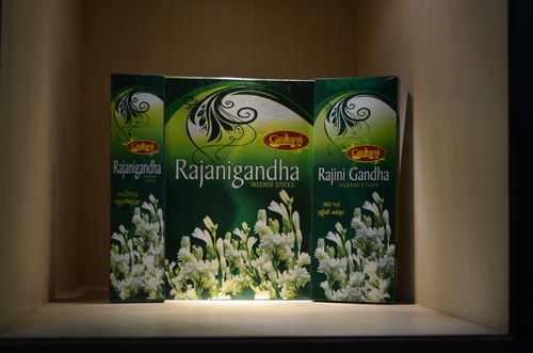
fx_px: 798
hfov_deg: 36.9
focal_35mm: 54
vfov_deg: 24.9
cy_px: 176
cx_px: 266
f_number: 5
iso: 560
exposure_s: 1/60
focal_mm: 36
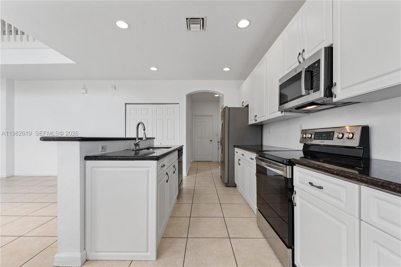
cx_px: 200
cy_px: 134
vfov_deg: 81.2
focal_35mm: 14
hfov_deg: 104.3
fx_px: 156
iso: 100
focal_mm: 14
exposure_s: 1/4
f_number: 8
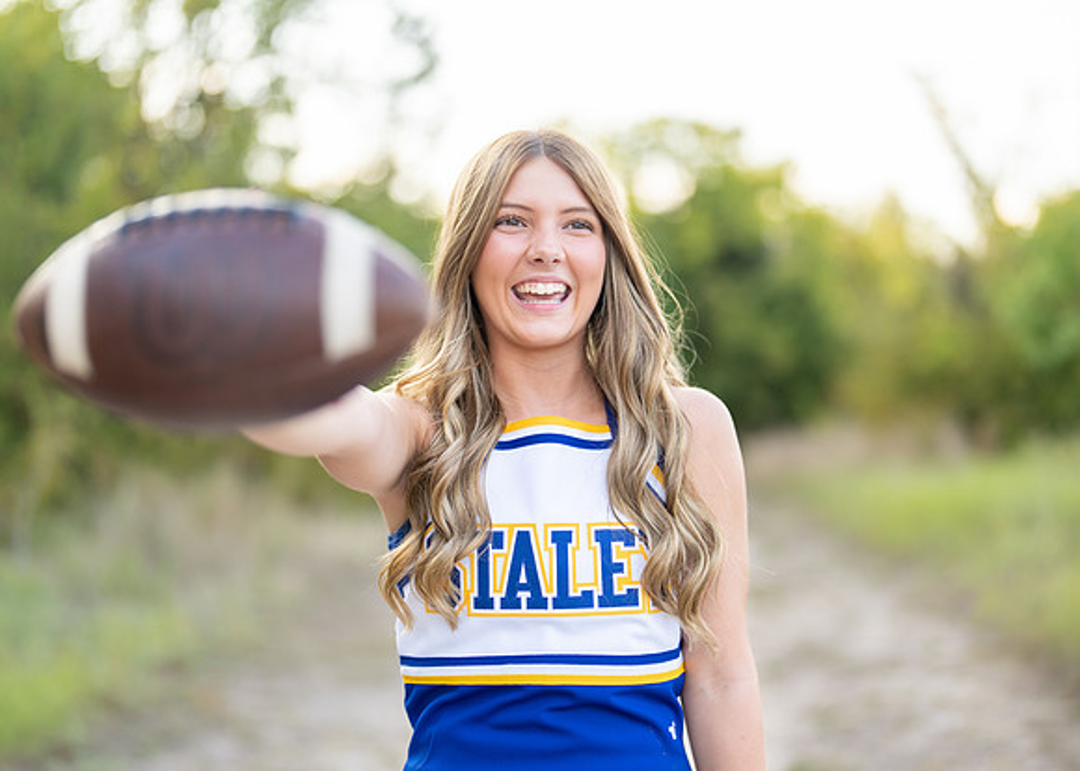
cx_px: 540
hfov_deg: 36.2
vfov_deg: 26.3
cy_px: 386
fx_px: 1652
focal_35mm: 54
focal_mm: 50
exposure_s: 1/800
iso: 100
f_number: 1.2
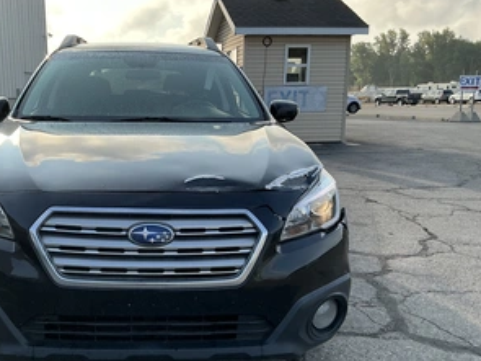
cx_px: 160
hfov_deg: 48.2
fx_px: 528
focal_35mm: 38
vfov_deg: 37.6
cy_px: 204
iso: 25
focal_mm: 3
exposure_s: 1/739
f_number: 1.8
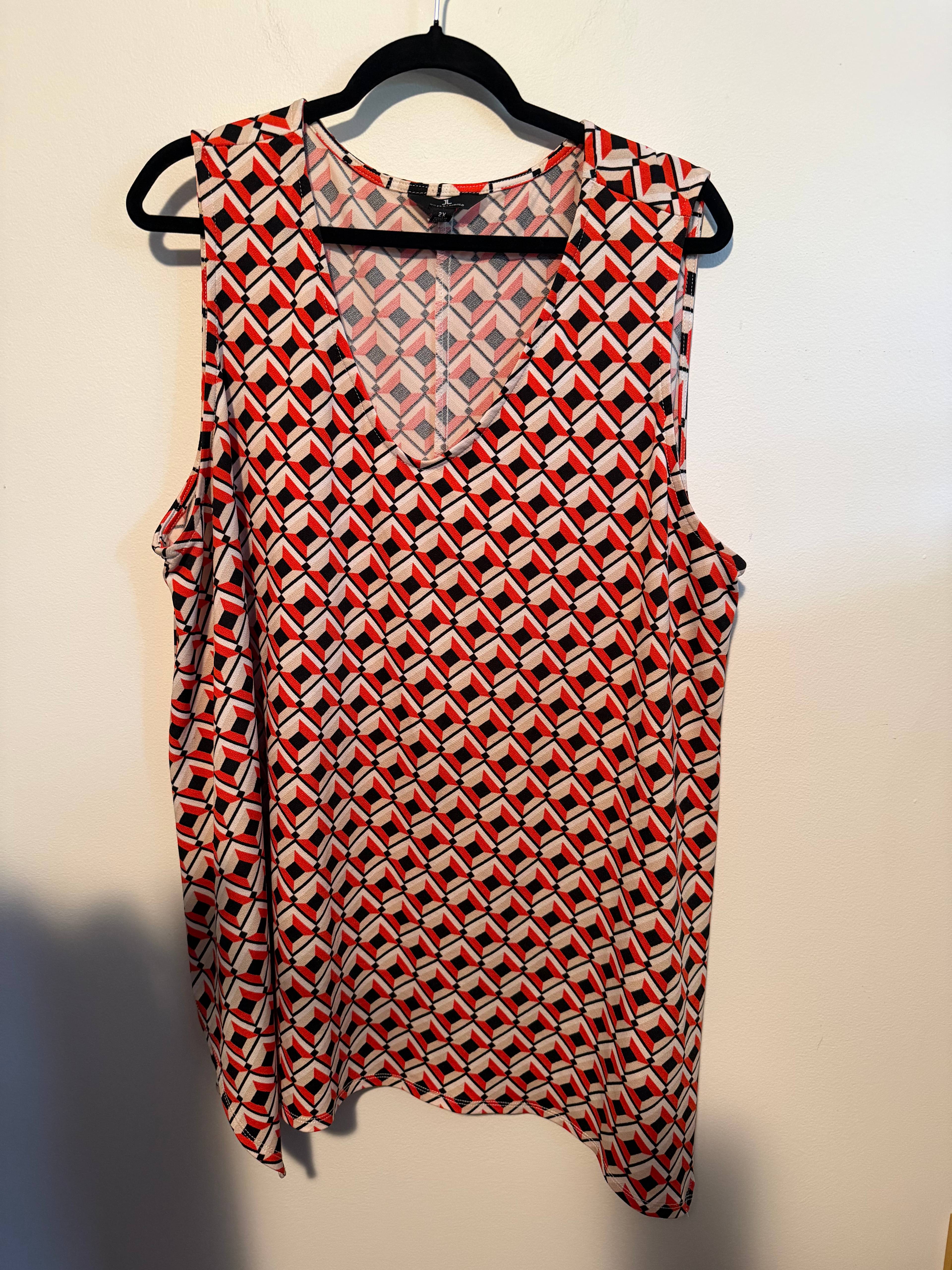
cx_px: 476
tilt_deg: -11.7
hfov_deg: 56.8
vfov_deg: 71.6
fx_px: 880
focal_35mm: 24
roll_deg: -0.4
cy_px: 635
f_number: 1.78
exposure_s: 1/60
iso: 320
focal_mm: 6.76
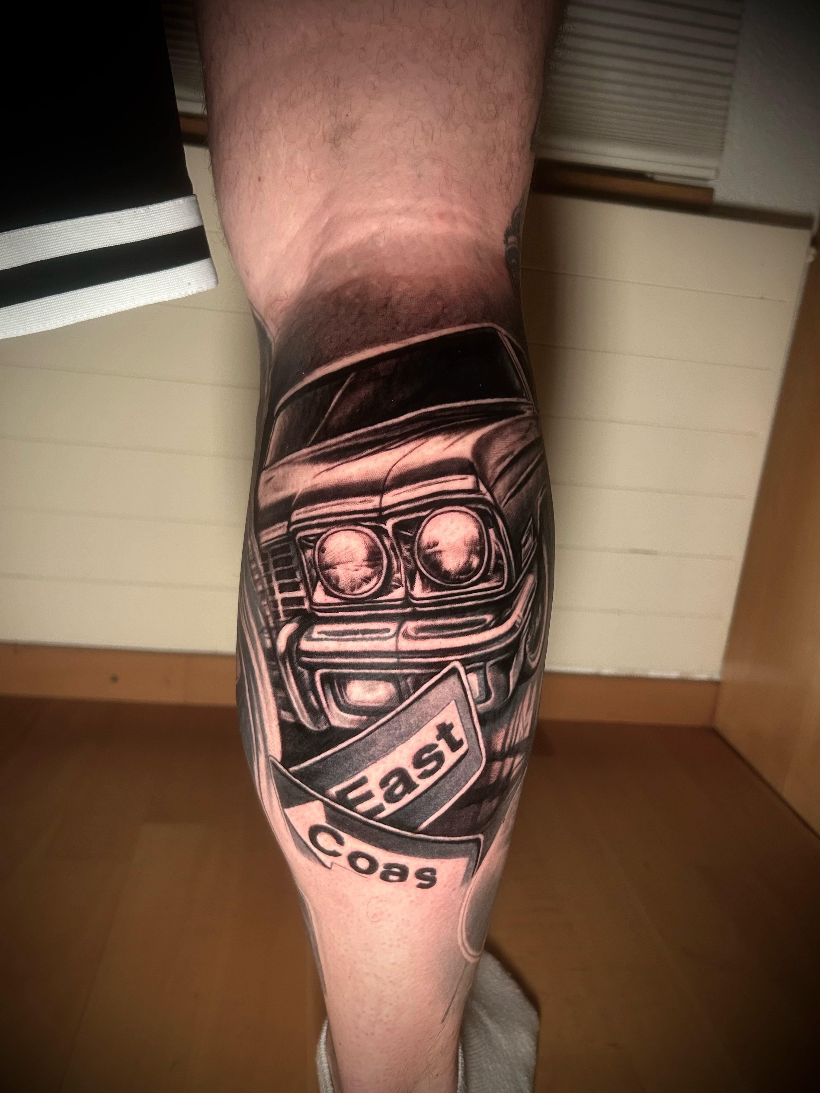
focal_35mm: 26
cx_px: 410
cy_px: 546
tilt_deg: -14.2
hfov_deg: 53.1
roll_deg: -6.3
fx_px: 821
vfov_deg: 67.3
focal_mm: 5.7
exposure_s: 1/50
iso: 320
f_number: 1.5
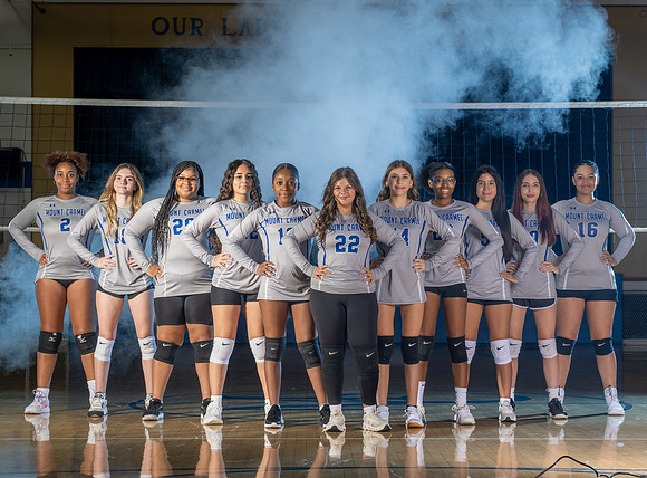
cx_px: 365
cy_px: 264
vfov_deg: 16.4
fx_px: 1658
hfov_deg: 22.1
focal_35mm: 89
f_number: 6.3
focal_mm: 70
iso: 160
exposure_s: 1/100
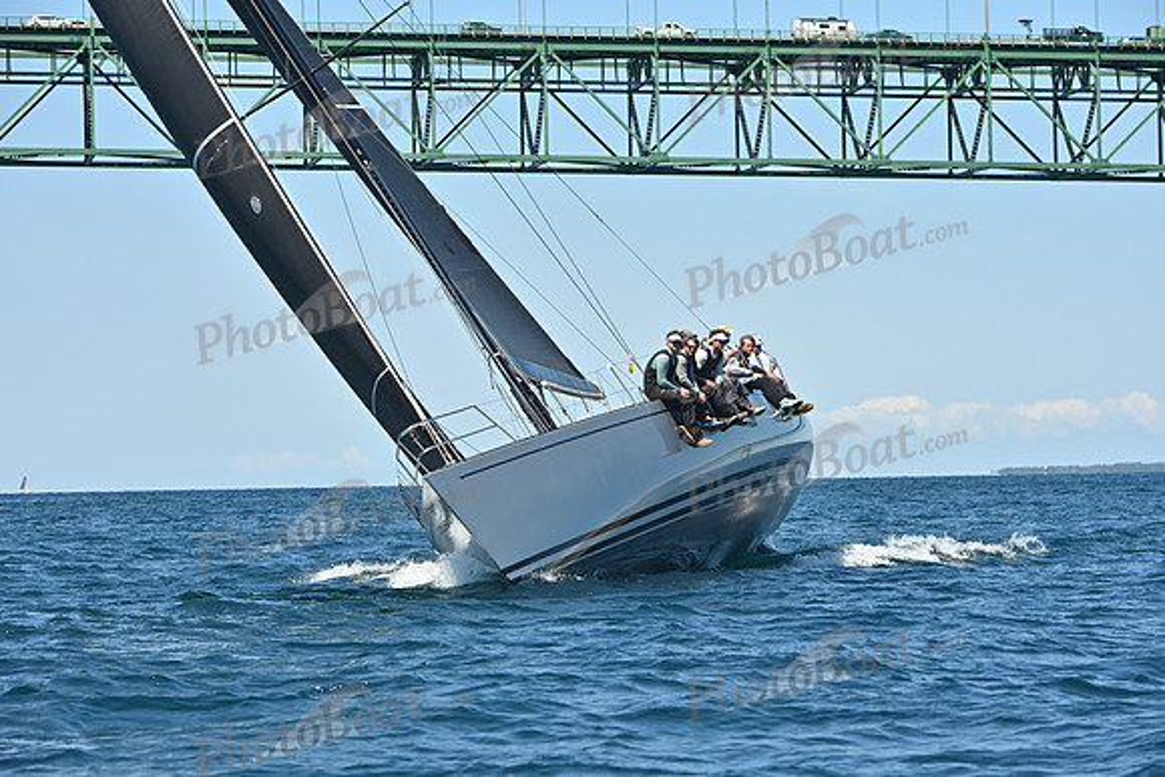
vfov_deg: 8.9
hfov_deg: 13.2
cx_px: 582
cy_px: 388
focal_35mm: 155
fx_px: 5017
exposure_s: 1/1000
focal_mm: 155
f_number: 9
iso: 320
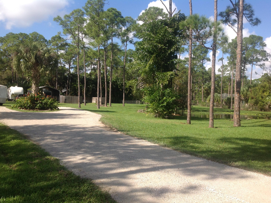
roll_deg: -1.7
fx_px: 274
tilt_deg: +0.3
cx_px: 136
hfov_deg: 52.7
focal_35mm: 35
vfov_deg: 40.6
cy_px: 102
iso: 50
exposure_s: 1/1513
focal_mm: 4.28
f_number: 2.4
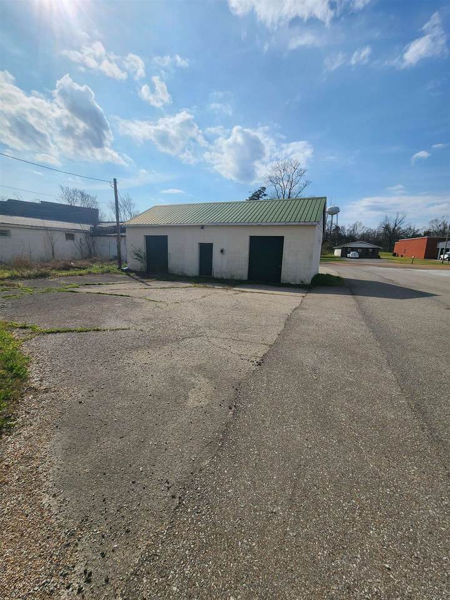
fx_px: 225
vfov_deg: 106.2
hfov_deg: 89.9
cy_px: 300
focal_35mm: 13
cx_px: 225
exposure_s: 1/6489
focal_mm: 2.2
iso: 50
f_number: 2.2
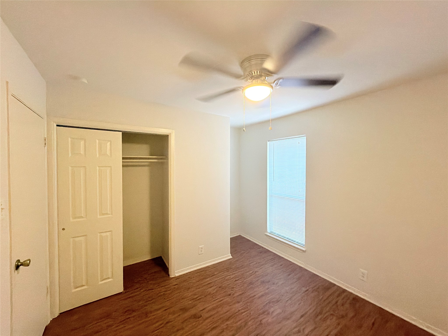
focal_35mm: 14
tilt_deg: -1.1
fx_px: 181
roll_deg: +0.4
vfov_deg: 85.7
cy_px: 168
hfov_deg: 102.1
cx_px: 224
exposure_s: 1/60
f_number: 2.2
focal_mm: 2.22
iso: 800
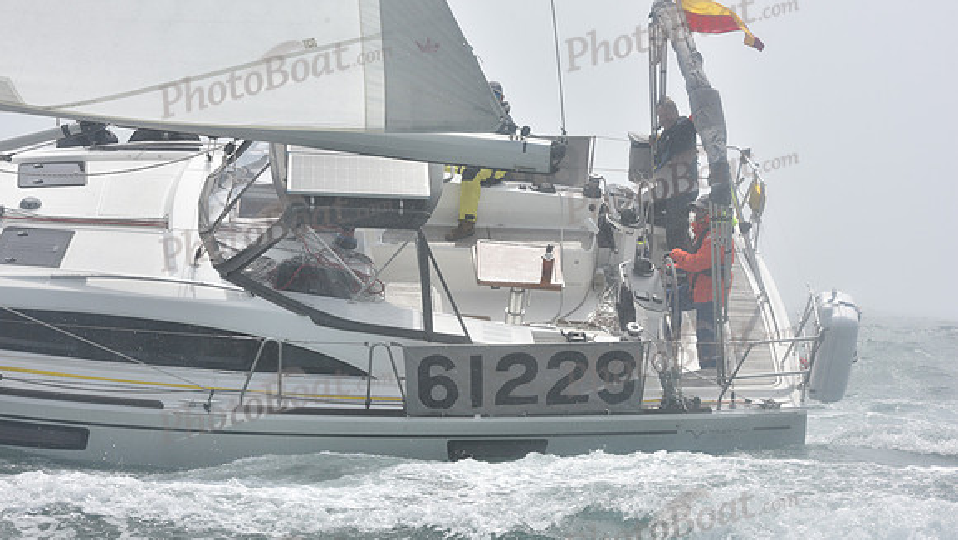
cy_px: 292
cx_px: 480
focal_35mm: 79
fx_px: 2007
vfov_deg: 15.3
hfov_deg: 26.8
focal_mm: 75
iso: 320
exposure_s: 1/800
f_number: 11
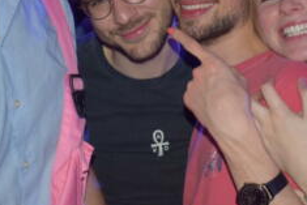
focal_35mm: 86
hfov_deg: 23.6
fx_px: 734
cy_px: 24
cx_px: 174
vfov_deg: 15.7
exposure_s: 1/60
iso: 1250
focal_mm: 27
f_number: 4
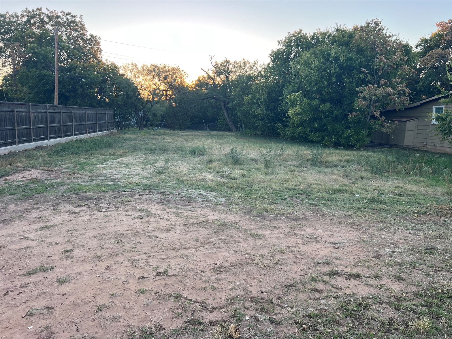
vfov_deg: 53.1
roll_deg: -0.1
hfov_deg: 67.3
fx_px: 339
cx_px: 226
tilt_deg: -8.0
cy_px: 170
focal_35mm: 26
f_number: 1.5
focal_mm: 5.7
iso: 50
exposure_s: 1/171
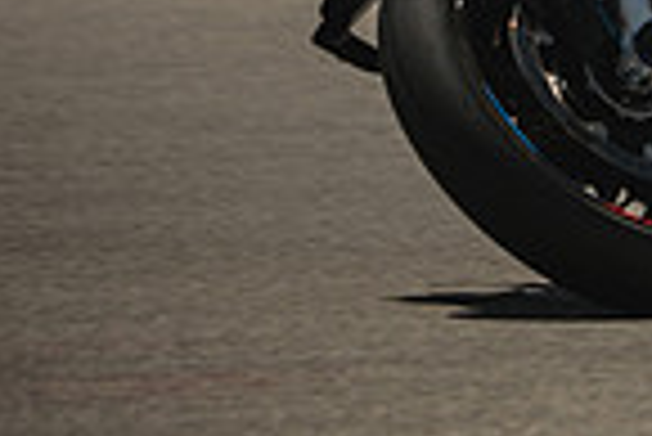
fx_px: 30475
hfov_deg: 1.2
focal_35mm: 1681
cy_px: -115
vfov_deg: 0.8
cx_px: 1295
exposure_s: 1/1600
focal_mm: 280
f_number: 3.2
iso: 160
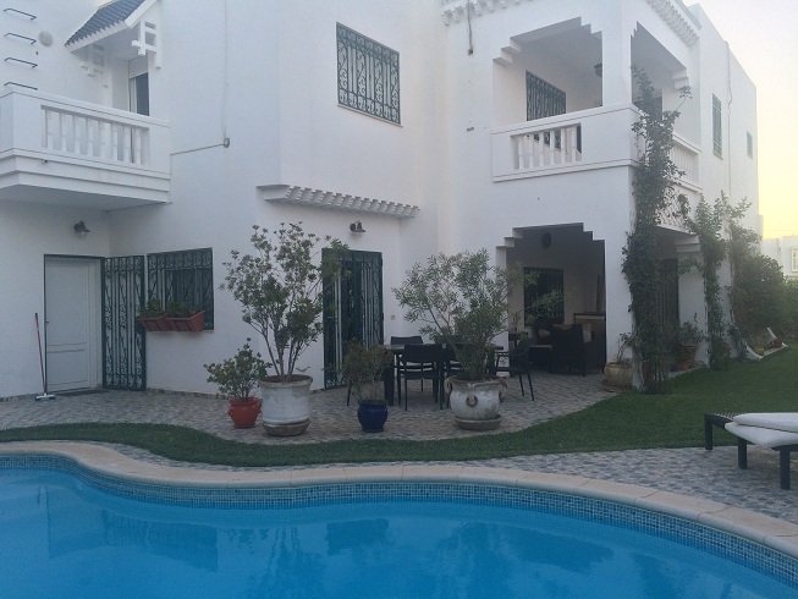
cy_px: 300
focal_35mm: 29
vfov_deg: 48.2
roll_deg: +1.6
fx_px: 669
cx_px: 399
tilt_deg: -0.4
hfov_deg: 61.7
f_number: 2.2
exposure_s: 1/120
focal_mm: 4.15
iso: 40
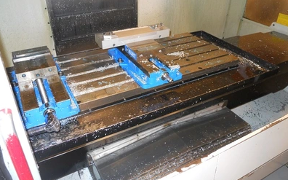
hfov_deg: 62.9
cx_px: 144
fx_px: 235
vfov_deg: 41.8
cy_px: 85
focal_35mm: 30
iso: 125
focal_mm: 5
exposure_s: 1/25
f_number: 2.7
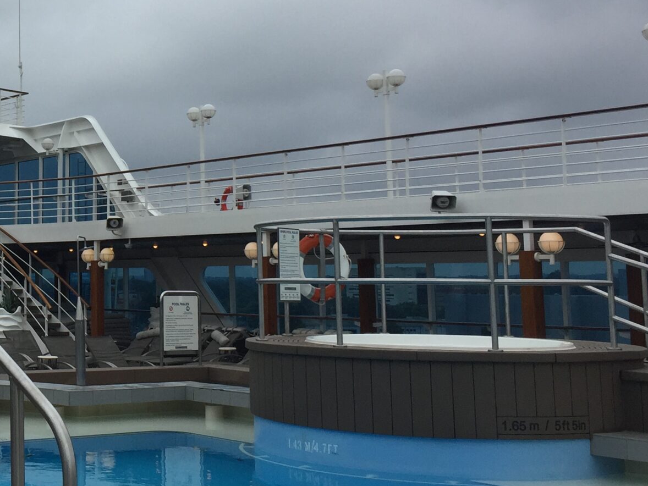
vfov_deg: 23.1
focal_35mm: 63
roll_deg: -0.7
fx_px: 1180
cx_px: 18
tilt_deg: +6.4
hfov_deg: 29.0
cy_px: 136
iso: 32
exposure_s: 1/1647
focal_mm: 4.15
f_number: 2.2
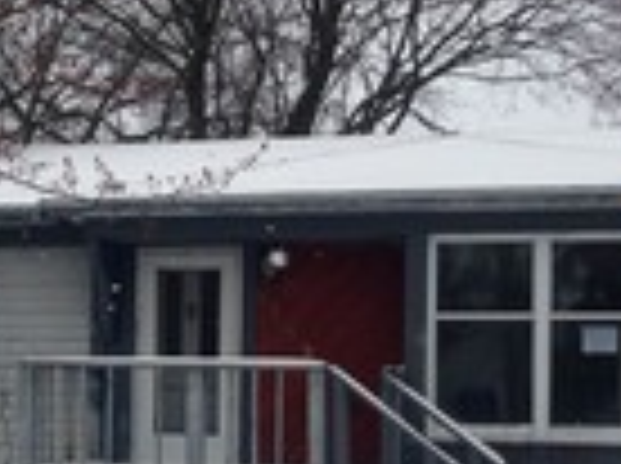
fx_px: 1486
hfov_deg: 23.6
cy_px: 374
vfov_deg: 17.6
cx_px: 243
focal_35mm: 83
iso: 50
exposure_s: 1/1355
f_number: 2.4
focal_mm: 4.13
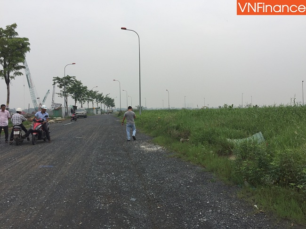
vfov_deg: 48.2
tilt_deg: -0.8
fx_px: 256
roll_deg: -0.3
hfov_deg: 61.7
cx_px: 153
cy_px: 114
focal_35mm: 29
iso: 32
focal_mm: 4.15
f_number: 2.2
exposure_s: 1/1522
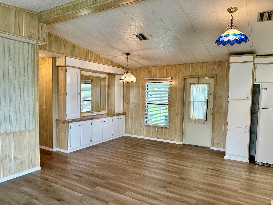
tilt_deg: -3.6
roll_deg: -0.9
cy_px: 106
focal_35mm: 25
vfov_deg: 54.9
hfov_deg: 69.4
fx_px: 197
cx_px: 132
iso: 160
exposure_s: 1/120
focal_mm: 6.86
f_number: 1.78
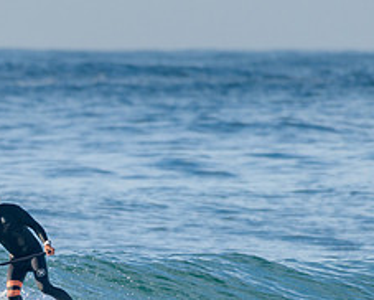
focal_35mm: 1470
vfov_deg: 1.1
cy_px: 247
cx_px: 20
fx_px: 16285
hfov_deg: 1.3
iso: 400
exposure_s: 1/2000
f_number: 5.6
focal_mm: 500
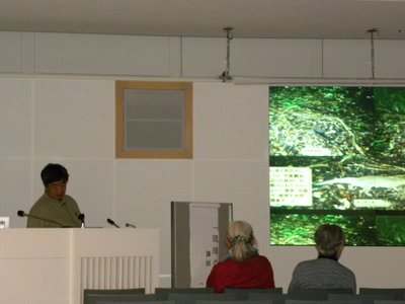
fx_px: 1228
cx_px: 202
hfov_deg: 18.7
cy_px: 152
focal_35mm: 105
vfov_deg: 14.1
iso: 512
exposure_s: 1/30
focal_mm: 18.8
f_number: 4
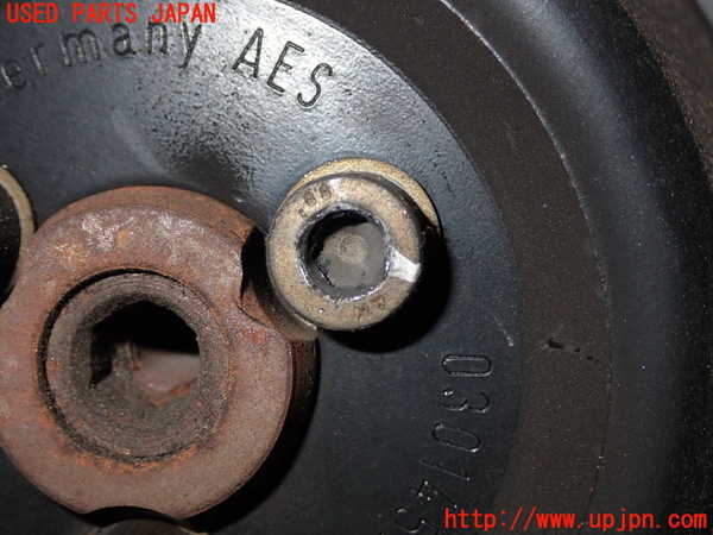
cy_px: 268
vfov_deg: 25.2
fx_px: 1195
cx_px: 356
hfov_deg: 33.2
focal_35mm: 58
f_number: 10
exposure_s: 1/60
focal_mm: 10.35
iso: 200
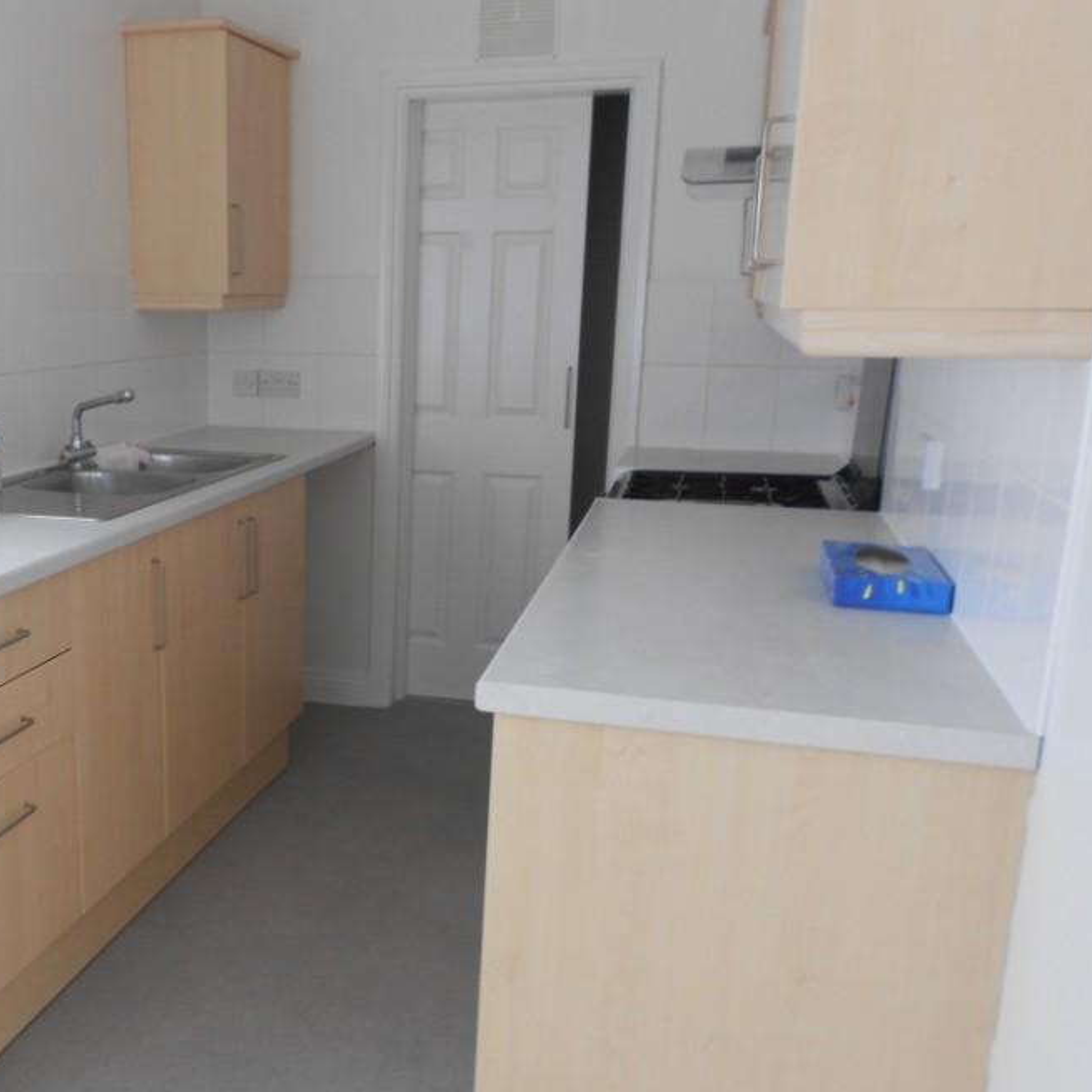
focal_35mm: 36
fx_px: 1285
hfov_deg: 44.5
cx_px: 272
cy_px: 599
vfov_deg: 46.0
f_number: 3.2
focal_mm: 4.6
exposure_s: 1/40
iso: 80
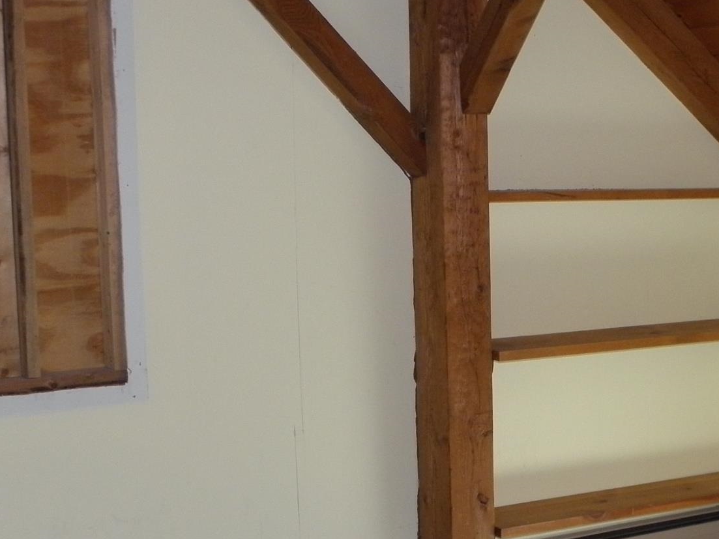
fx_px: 1350
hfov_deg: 29.5
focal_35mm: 65
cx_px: 520
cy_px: 394
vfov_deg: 22.4
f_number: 3.5
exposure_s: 1/30
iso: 125
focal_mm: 5
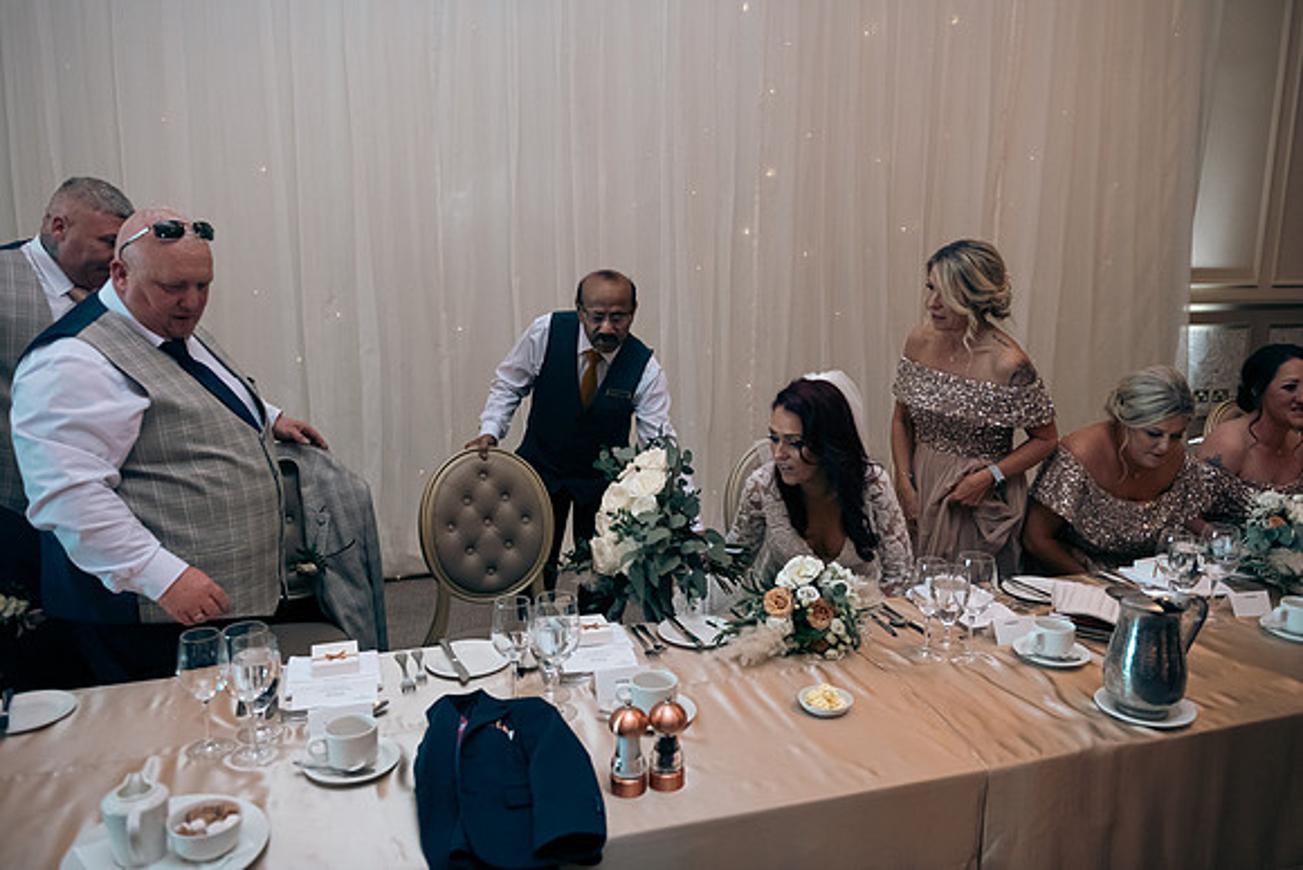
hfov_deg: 65.5
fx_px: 1014
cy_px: 435
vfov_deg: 46.4
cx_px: 652
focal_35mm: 28
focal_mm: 28
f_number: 3.5
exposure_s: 1/160
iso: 1000
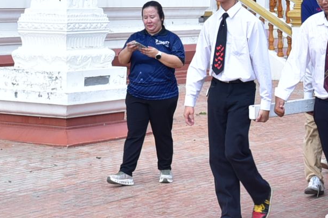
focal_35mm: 115
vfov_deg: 11.2
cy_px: -156
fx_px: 1048
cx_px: 214
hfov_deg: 17.8
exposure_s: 1/200
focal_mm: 28
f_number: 6.3
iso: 125
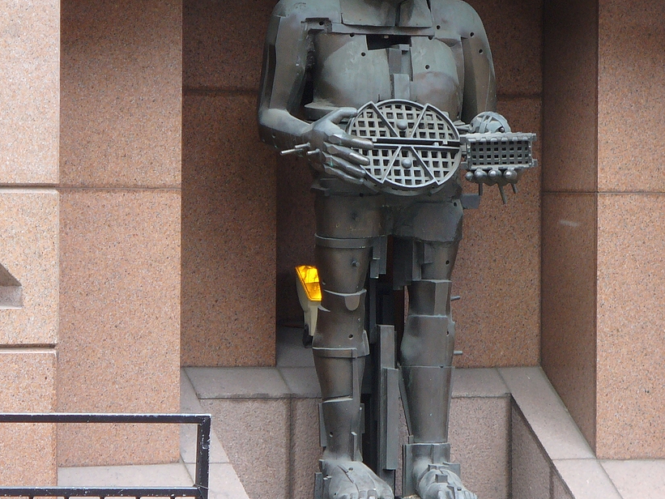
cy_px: 178
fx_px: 5303
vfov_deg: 5.4
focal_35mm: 276
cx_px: 398
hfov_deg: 7.2
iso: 80
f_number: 4.2
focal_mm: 29.2
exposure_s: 1/60
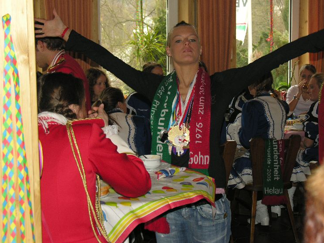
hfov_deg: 24.7
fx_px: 739
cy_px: 114
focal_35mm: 79
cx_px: 178
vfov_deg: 18.7
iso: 100
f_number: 3.3
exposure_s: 1/60.1
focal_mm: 18
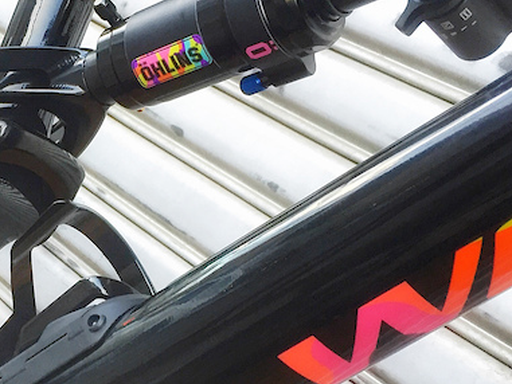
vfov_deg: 18.8
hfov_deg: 24.2
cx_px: 32
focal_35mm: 78
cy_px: 290
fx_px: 1154
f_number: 2.2
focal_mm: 4.15
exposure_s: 1/30
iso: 80
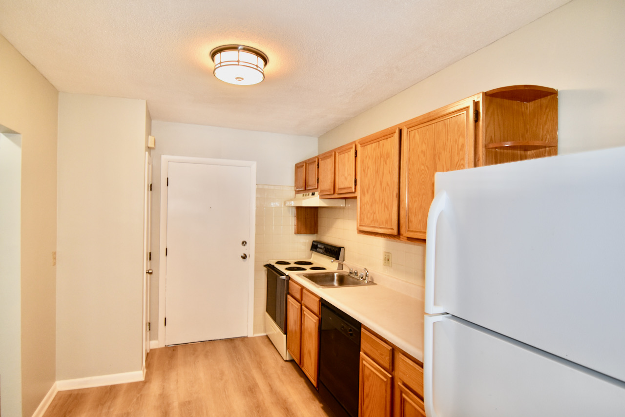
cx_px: 312
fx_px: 339
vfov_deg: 63.2
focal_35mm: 20
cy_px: 208
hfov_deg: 85.4
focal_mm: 13
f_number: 2.8
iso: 400
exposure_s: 1/100
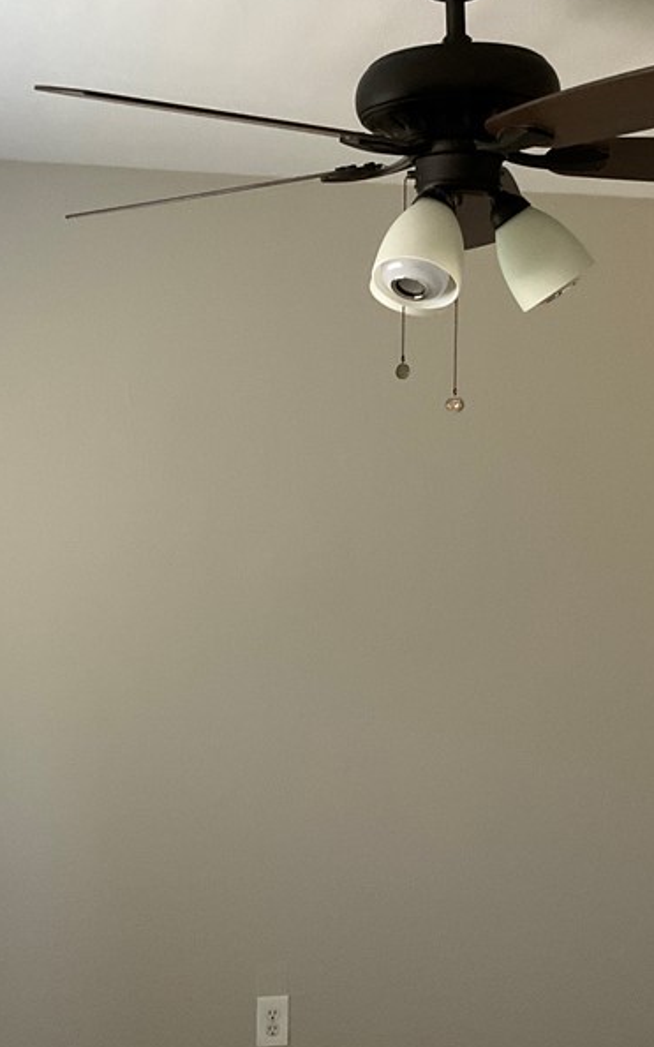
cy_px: 495
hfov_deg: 24.4
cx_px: 361
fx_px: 1512
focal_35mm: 53
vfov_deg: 38.2
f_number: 1.8
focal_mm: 3
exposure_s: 1/60
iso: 160
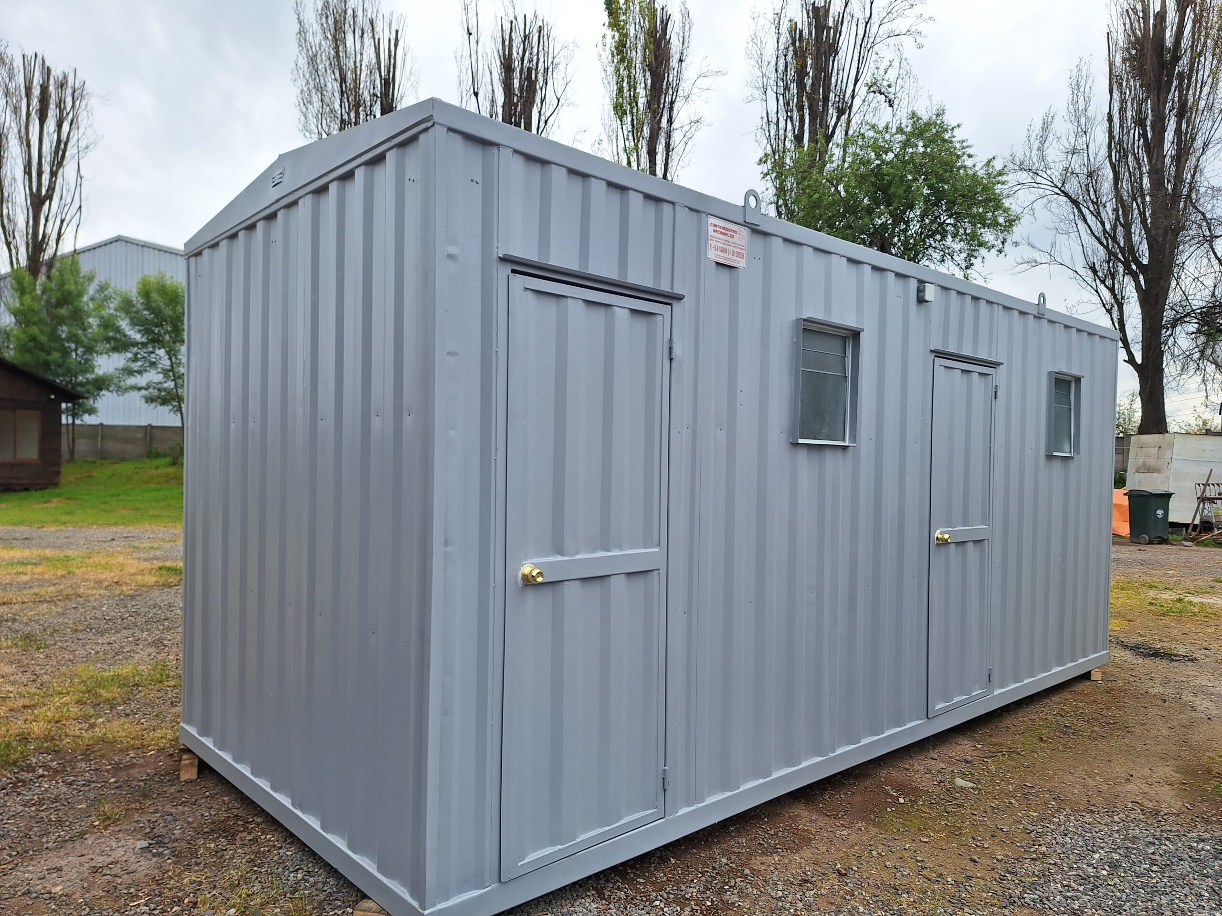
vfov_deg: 58.9
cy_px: 458
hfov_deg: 73.9
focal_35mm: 23
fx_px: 812
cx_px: 611
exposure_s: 1/2933
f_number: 1.8
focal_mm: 5.54
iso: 40
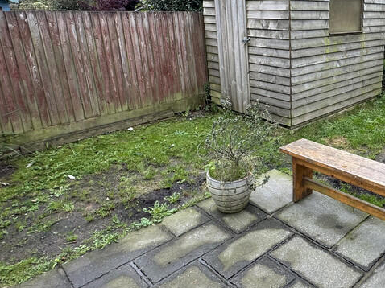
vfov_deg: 46.4
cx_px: 321
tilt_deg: -16.7
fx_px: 333
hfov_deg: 54.7
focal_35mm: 30
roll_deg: -0.7
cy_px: 110
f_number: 2.2
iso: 40
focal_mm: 2.22
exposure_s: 1/140
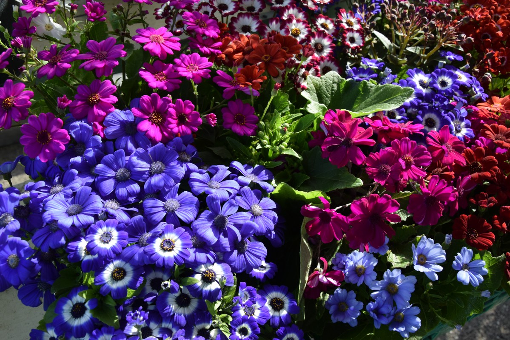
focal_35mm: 38
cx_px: 255
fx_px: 531
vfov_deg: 35.5
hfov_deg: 51.3
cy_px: 170
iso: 400
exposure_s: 1/250
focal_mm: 25
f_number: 8
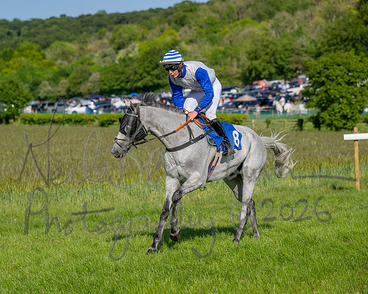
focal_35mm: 124
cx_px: 184
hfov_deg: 15.5
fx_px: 1349
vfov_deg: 12.4
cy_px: 147
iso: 200
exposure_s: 1/2500
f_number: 4
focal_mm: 110
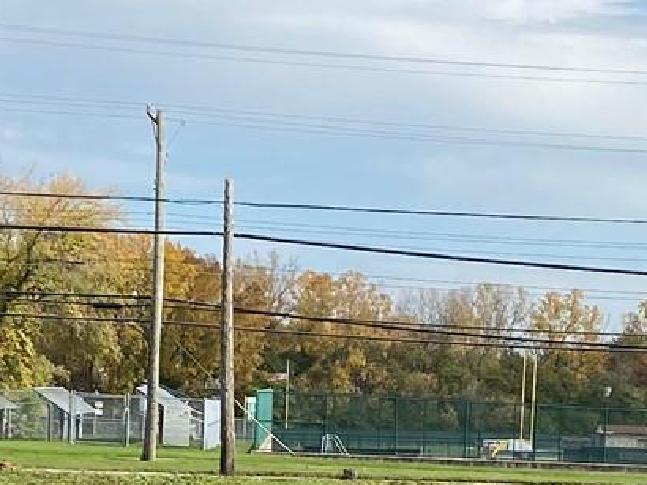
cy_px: 619
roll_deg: -1.9
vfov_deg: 11.1
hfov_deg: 15.2
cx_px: 372
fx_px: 2428
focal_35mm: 130
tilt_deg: -4.2
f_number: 1.8
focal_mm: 4.25
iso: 32
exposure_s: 1/2688
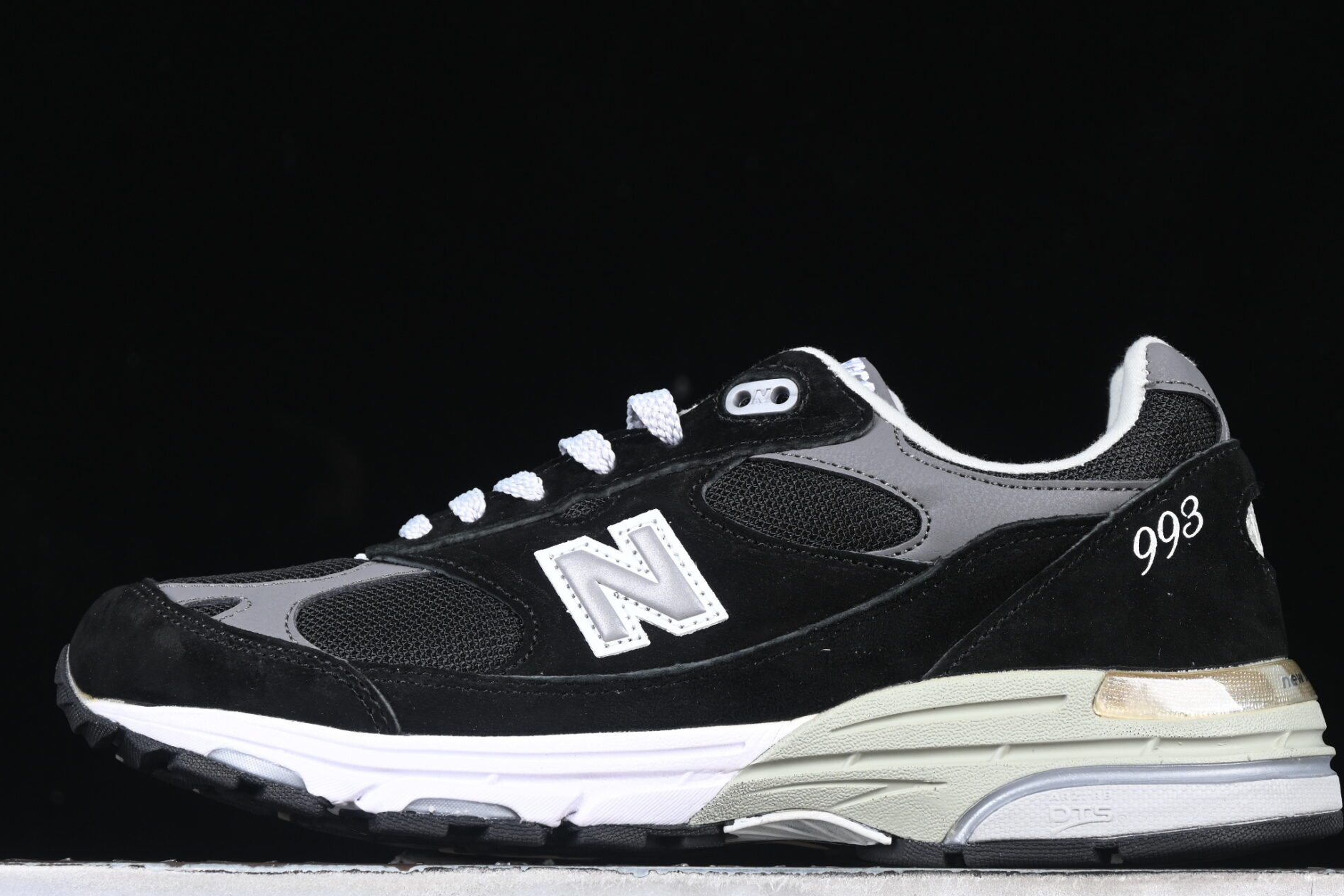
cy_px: 489
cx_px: 706
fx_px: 3808
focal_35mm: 102
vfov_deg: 13.4
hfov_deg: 20.0
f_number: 6.3
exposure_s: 1/50
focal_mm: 50
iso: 160
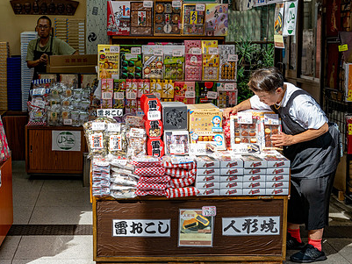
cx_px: 99
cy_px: 124
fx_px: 692
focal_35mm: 68
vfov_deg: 21.6
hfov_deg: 28.2
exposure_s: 1/320
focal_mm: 48
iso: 450
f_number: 8
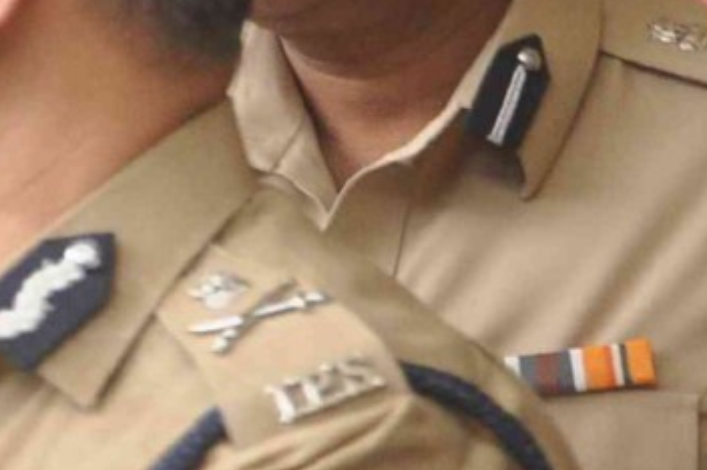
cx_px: -803
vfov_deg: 5.5
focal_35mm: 250
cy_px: 500
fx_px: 4905
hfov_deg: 7.8
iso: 640
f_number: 5
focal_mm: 26
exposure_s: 1/100
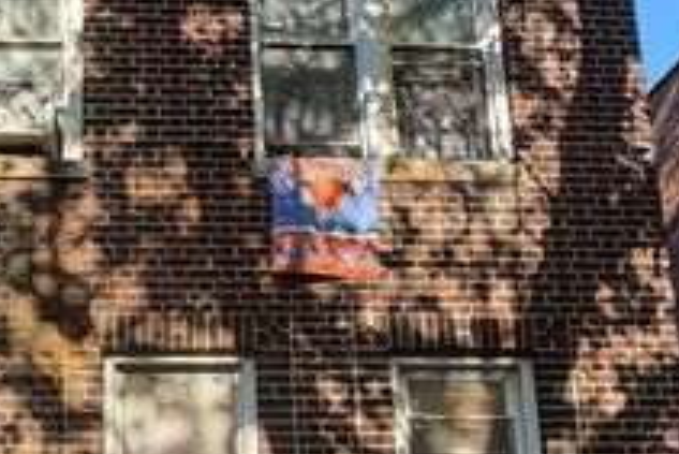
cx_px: 116
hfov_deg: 40.6
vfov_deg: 26.9
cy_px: 497
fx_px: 868
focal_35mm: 46
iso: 40
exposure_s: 1/154
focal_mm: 2.22
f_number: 2.2
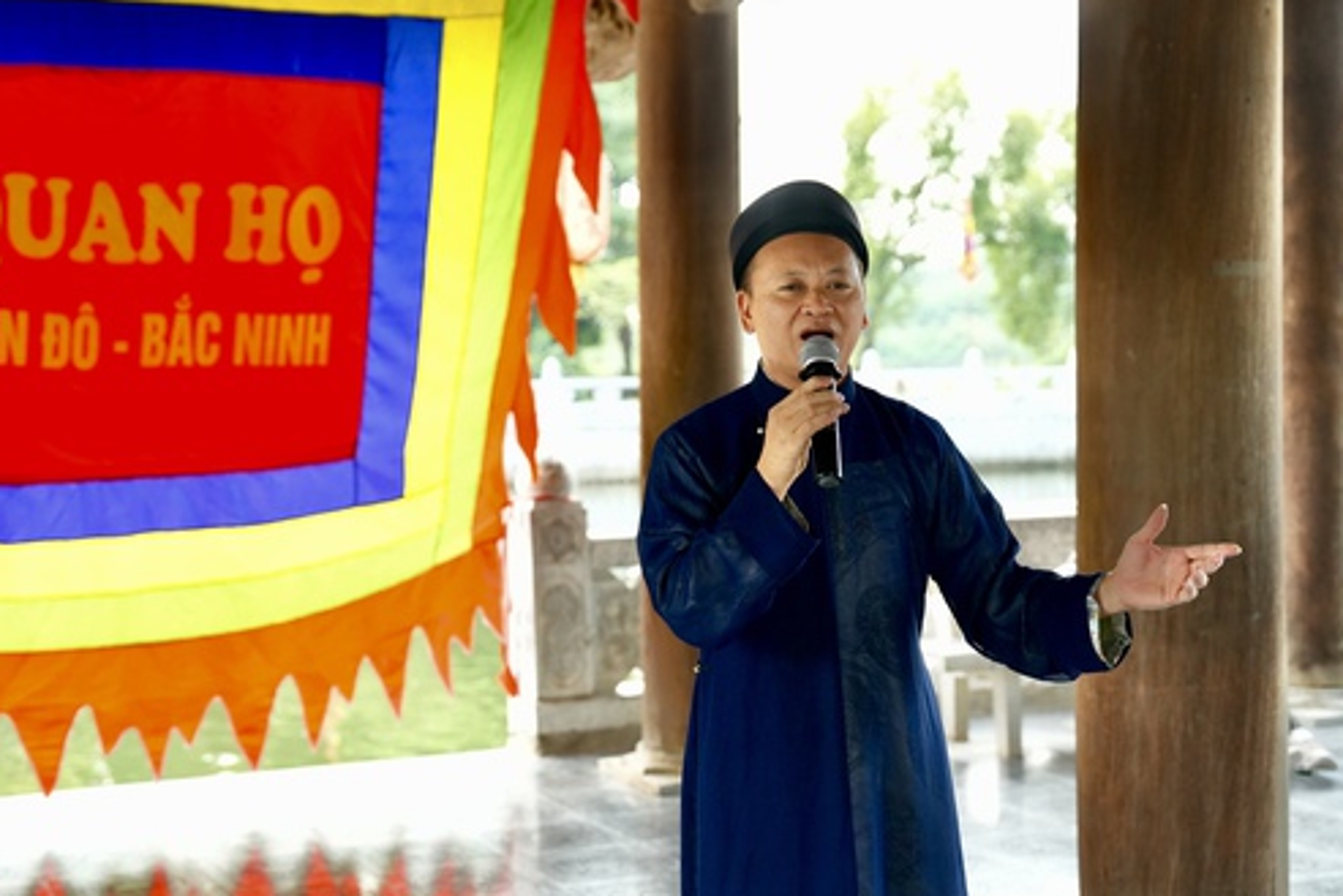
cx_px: 640
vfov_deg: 22.3
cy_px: 407
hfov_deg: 32.9
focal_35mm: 61
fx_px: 2276
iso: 1600
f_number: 2.8
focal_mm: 47
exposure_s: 1/200
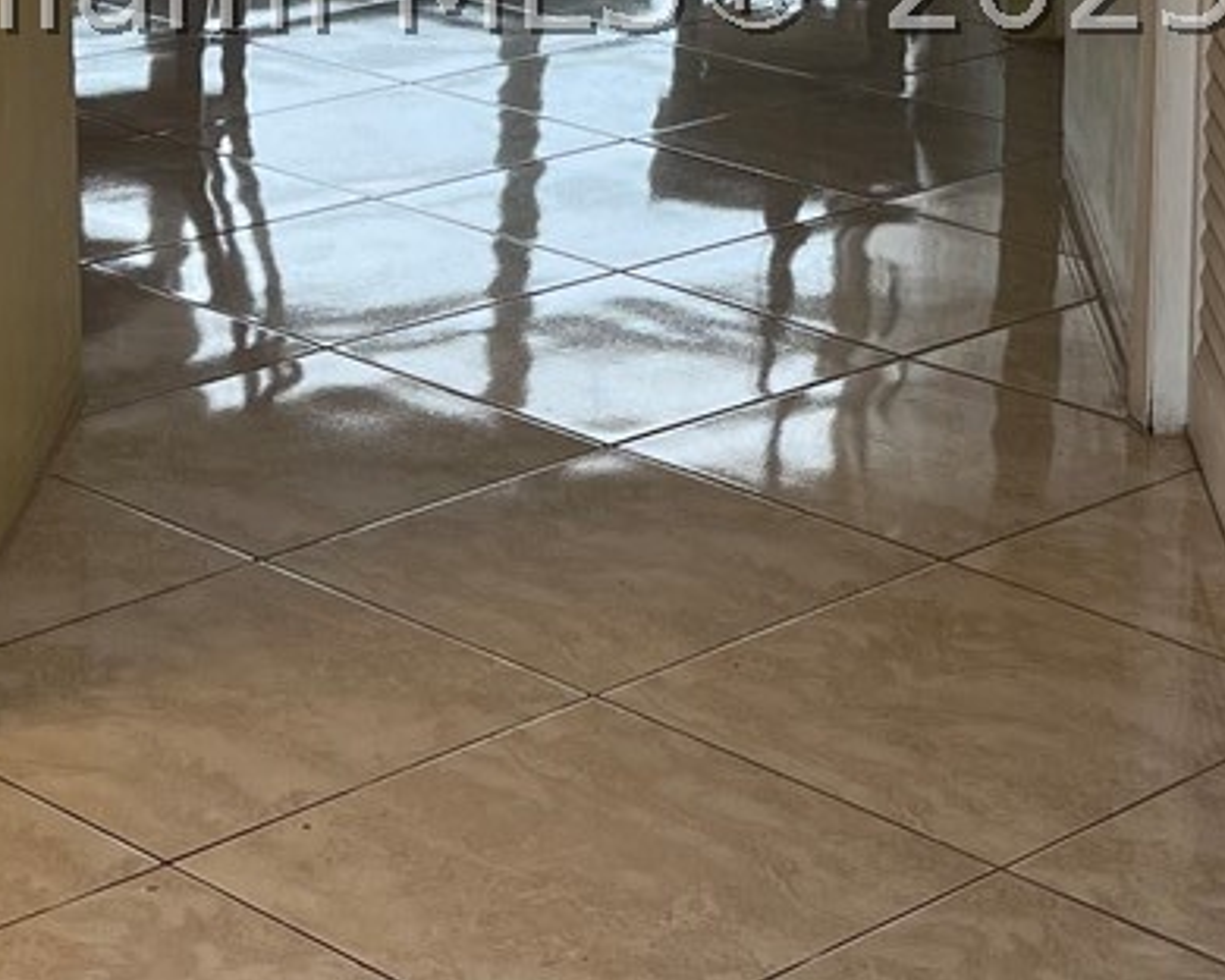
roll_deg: +0.5
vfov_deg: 14.5
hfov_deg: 18.4
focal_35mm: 104
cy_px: -22
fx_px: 3771
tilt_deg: -11.7
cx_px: 688
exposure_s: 1/160
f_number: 1.5
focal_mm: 5.7
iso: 64
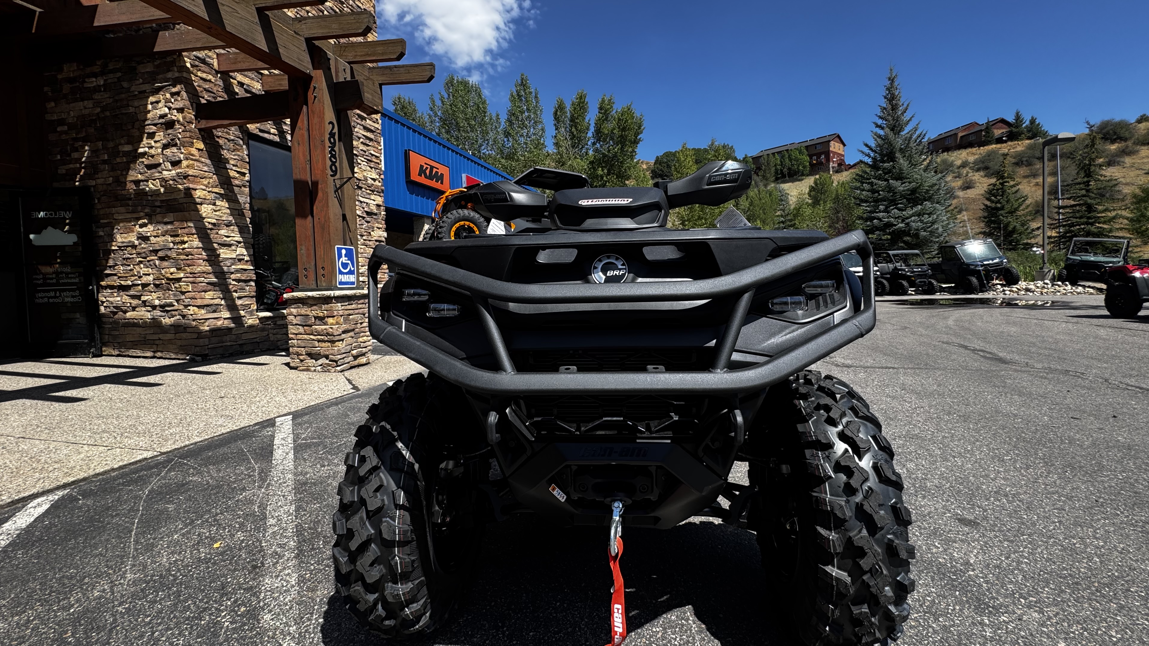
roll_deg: +2.2
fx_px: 487
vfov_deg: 67.0
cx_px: 570
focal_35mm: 16
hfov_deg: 99.4
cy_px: 299
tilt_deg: -2.8
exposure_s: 1/700
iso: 50
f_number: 2.2
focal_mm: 2.22
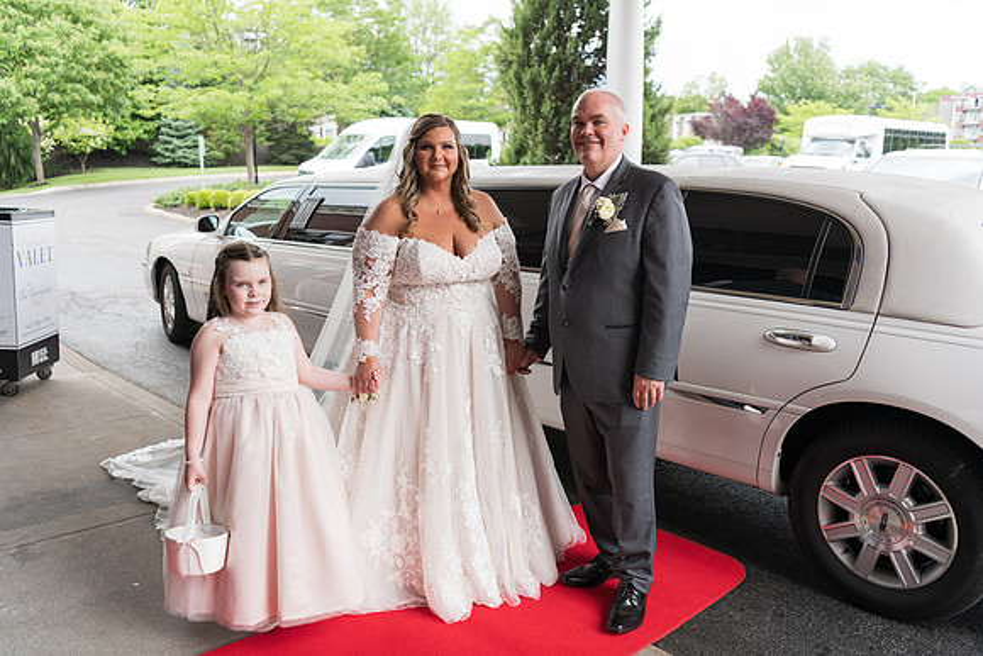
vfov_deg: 42.3
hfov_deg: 60.3
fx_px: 847
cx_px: 492
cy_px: 328
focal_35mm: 31
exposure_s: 1/200
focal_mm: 31
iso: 64
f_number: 2.8
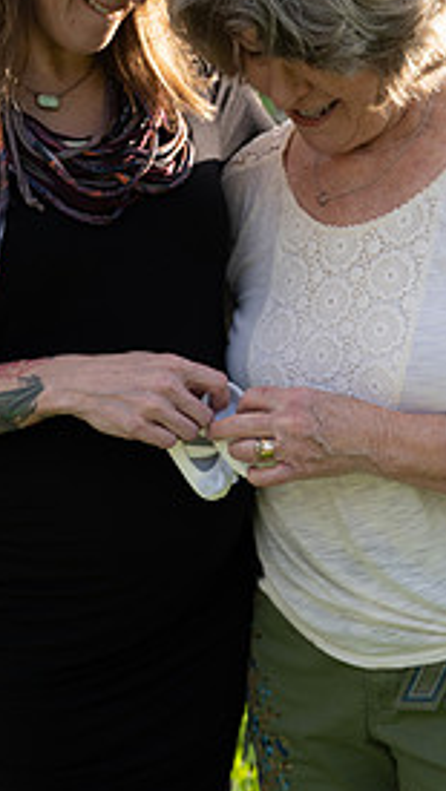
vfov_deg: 34.7
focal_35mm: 60
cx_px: 279
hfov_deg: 20.0
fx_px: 1260
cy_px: 486
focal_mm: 35
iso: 200
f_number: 4
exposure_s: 1/250
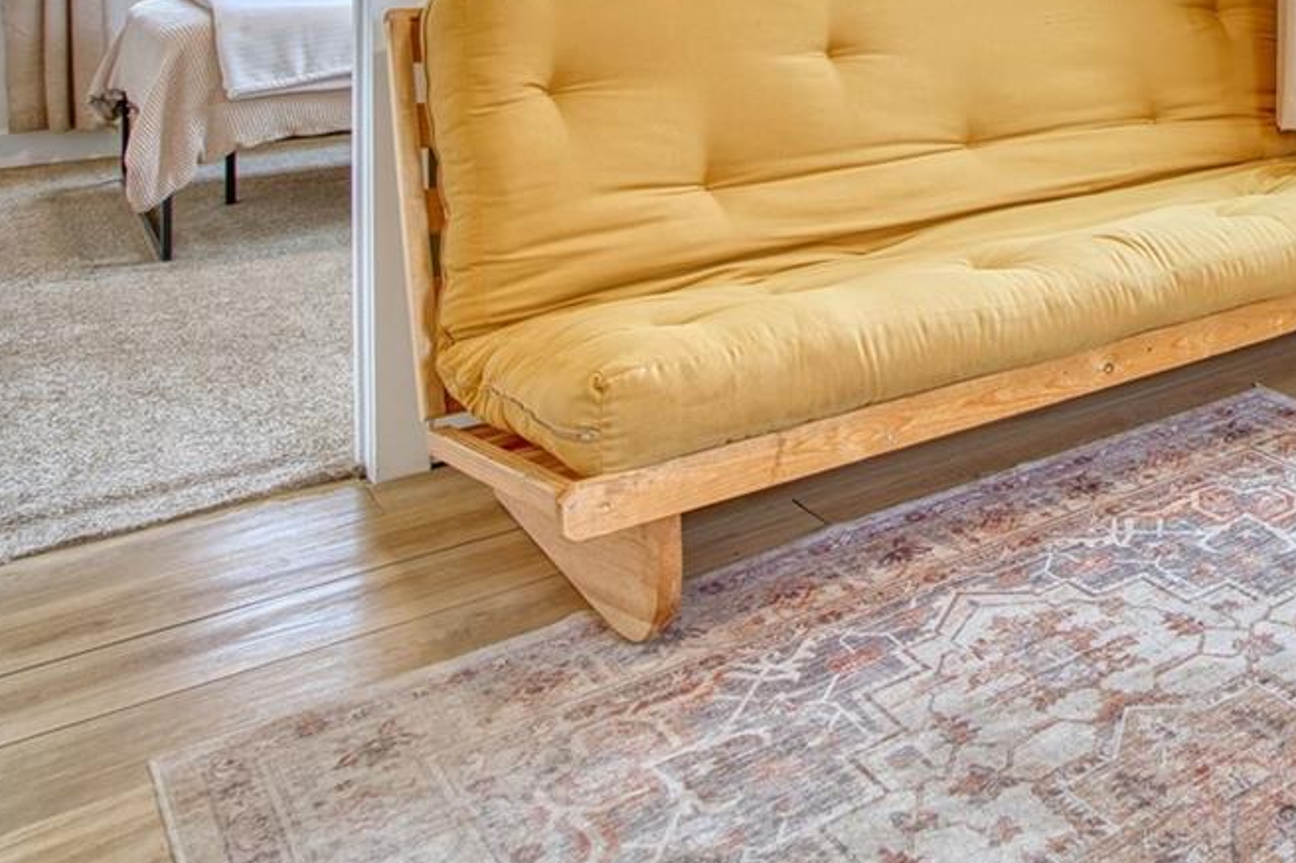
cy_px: -140
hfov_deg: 41.1
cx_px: 1377
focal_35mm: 39
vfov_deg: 29.9
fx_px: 1404
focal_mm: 16
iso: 500
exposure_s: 1/25
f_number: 6.3
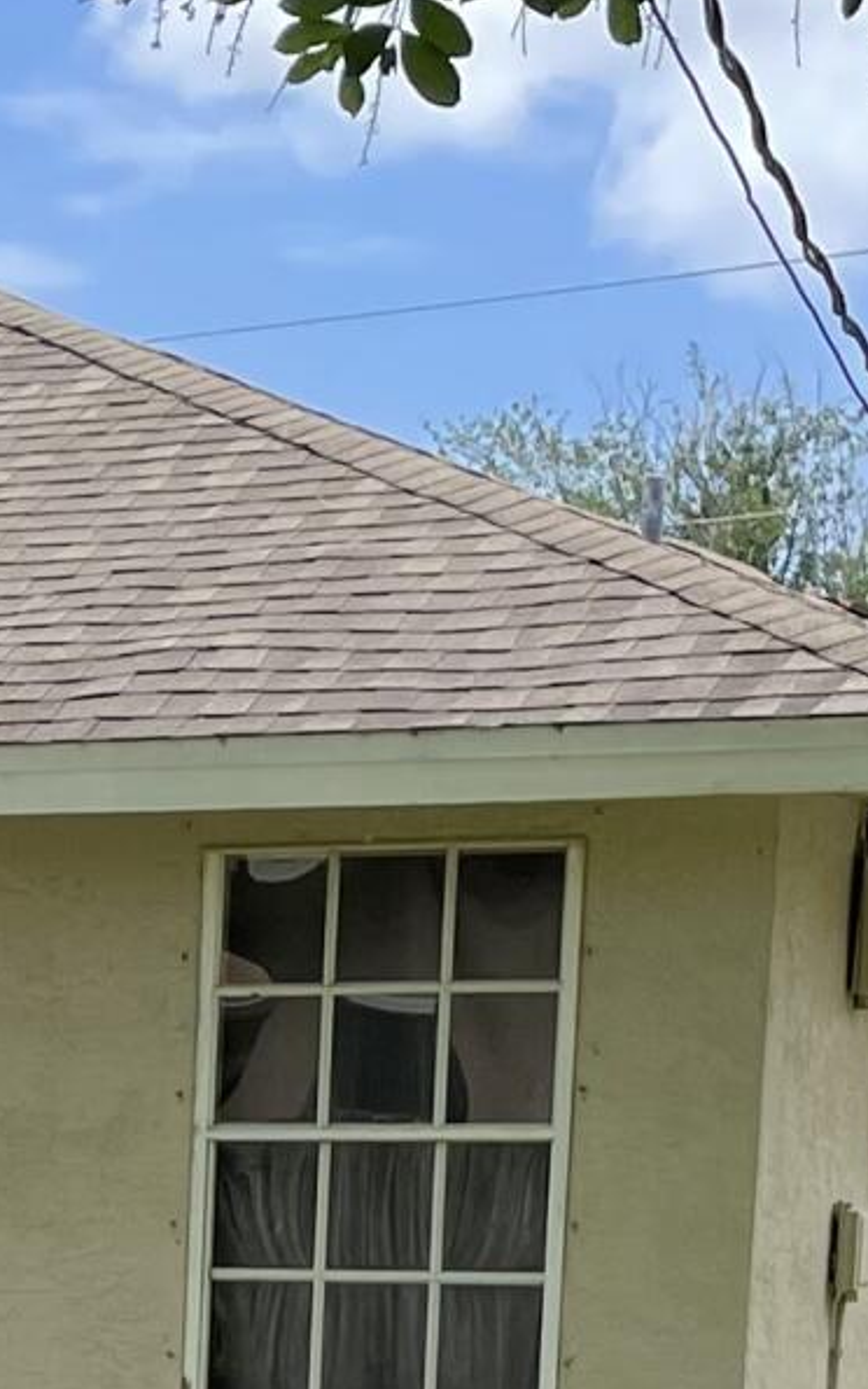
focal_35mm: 139
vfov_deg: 14.3
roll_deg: -0.7
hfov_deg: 8.9
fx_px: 5260
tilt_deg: -7.2
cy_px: 1931
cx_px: -917
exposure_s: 1/1401
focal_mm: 4.2
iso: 32
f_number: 1.6
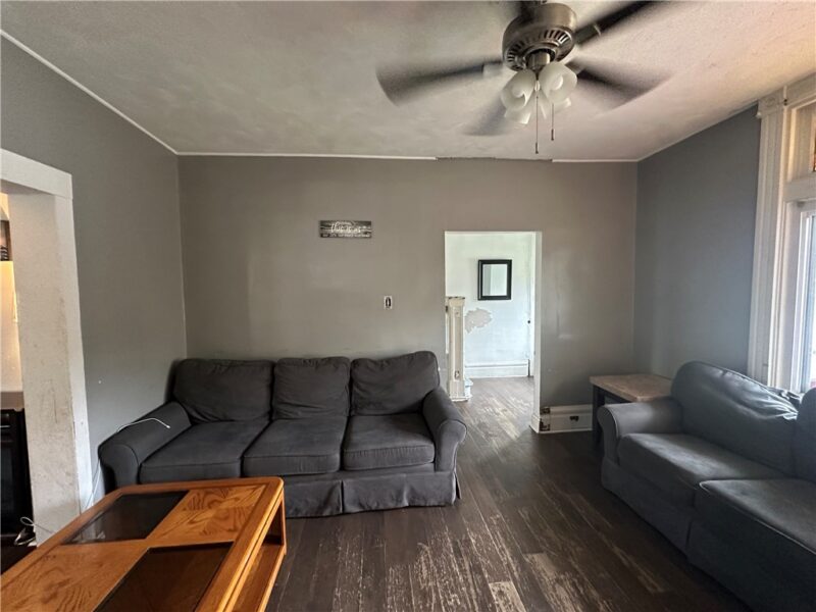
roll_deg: +1.0
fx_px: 330
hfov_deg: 102.1
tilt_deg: -2.1
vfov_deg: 85.7
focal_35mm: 14
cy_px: 306
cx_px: 408
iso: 500
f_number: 2.2
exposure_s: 1/60
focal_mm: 2.22
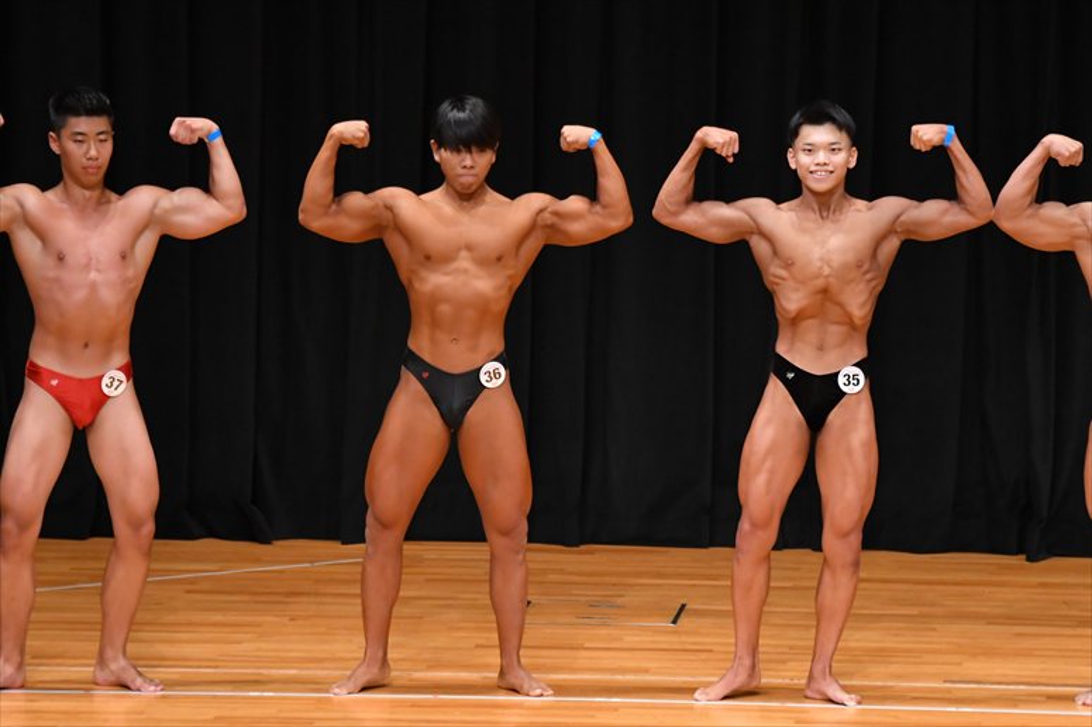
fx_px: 8186
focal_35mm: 270
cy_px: 364
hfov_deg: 7.6
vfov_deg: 5.1
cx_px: 546
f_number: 5.6
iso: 4000
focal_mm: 180
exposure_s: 1/400
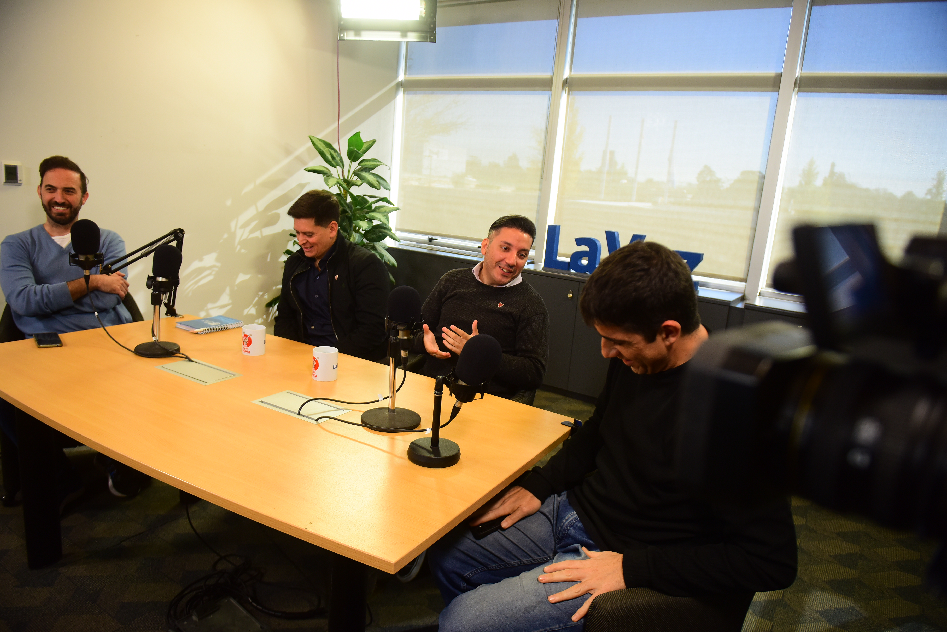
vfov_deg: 53.1
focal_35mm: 24
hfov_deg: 73.7
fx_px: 631
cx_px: 474
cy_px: 316
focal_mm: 24
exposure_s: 1/250
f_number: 2.8
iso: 1000
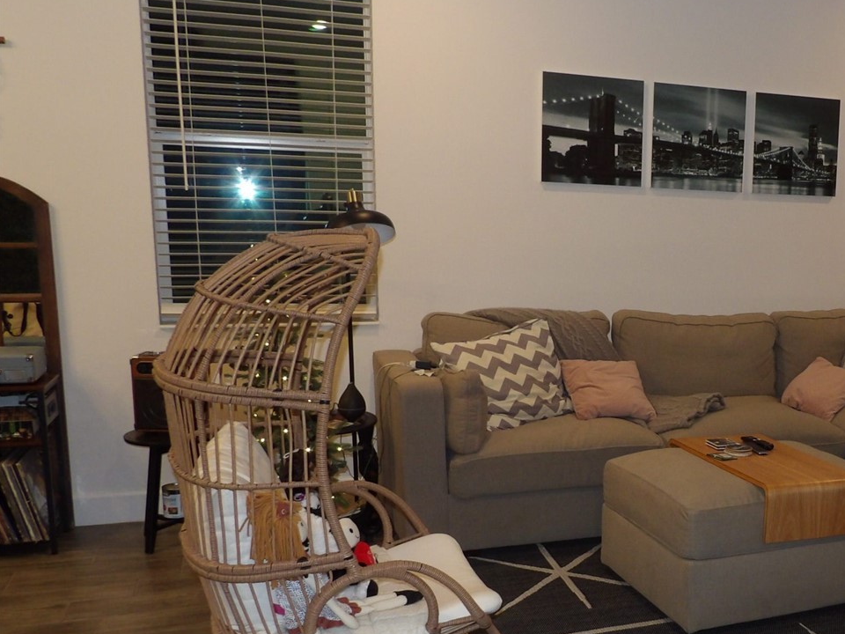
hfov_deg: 44.0
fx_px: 976
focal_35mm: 40
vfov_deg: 35.6
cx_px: 702
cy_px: 418
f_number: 3.2
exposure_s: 1/33
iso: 200
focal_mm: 4.3
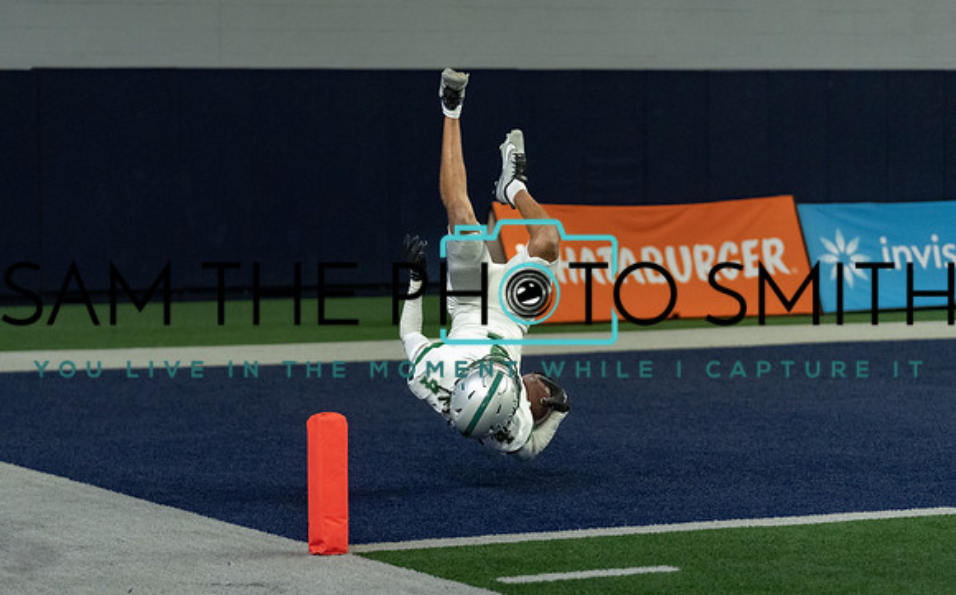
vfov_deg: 9.7
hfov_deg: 15.5
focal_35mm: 135
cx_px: 473
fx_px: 3502
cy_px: 353
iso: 4000
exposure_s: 1/1250
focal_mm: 111
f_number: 2.8
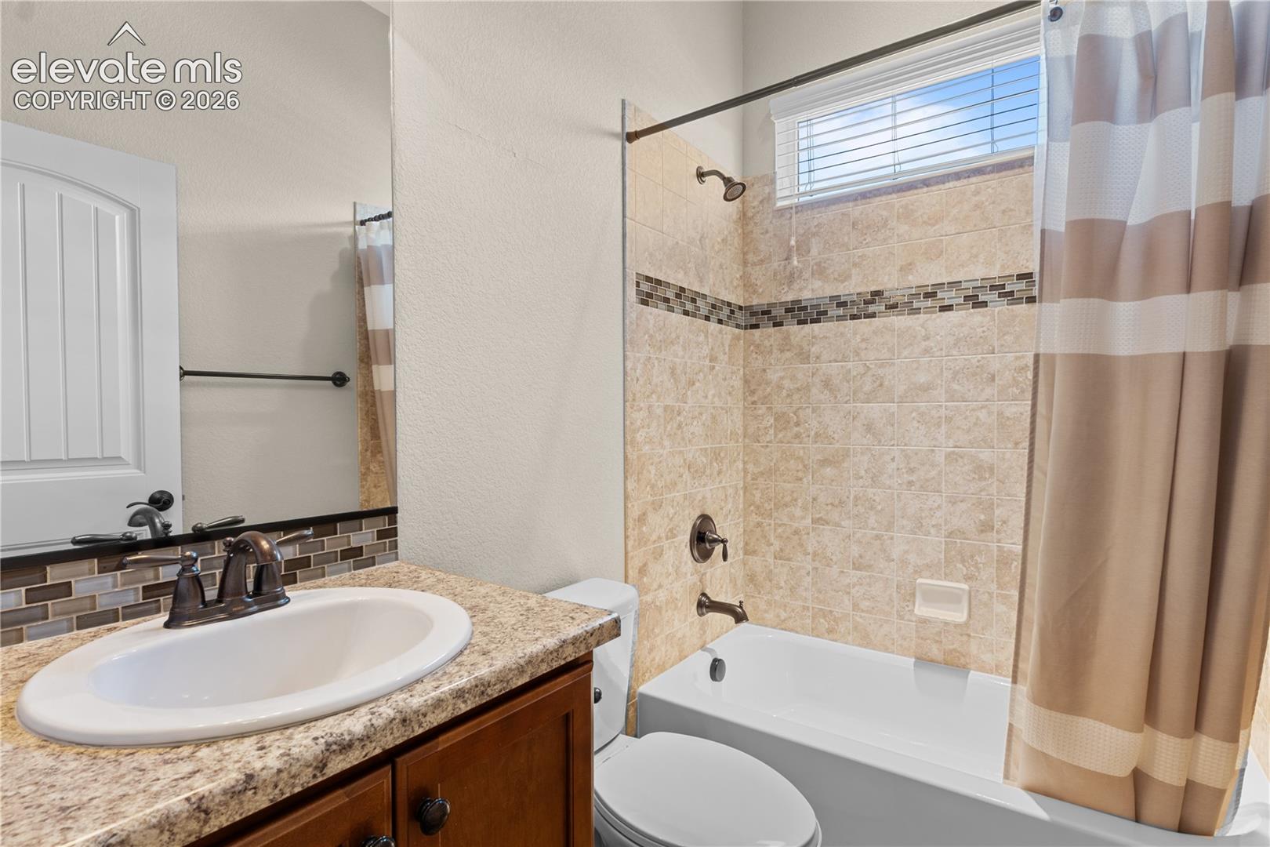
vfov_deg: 68.7
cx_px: 635
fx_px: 619
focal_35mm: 18
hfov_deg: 91.5
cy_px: 424
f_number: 8
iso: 320
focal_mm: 11.7
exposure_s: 1/1.67
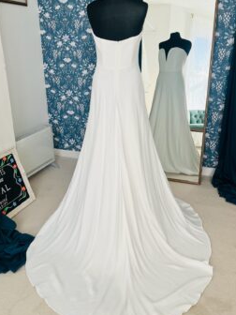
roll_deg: +2.0
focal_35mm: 33
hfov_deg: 42.9
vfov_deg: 55.3
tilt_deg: -20.1
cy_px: 153
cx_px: 115
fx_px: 300
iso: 32
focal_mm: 5.1
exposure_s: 1/124
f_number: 1.6
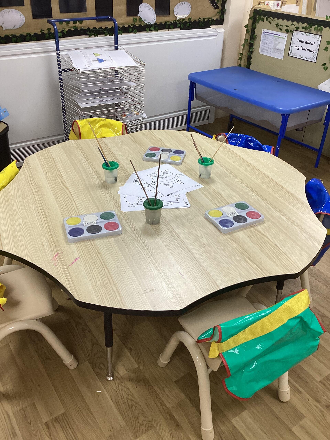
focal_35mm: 31
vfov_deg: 58.4
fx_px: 394
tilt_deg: -33.7
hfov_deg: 45.4
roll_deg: -0.5
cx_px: 165
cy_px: 220
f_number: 2.4
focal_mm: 3.3
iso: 80
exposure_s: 1/50
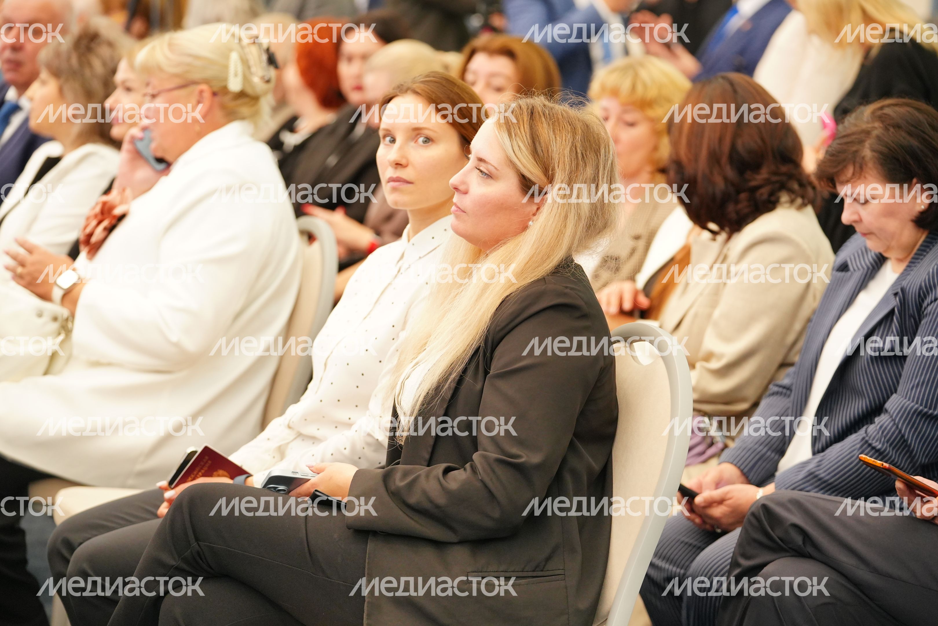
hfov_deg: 16.8
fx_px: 3179
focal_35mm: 122
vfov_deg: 11.2
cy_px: 313
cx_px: 469
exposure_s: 1/160
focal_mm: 122
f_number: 4
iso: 2000
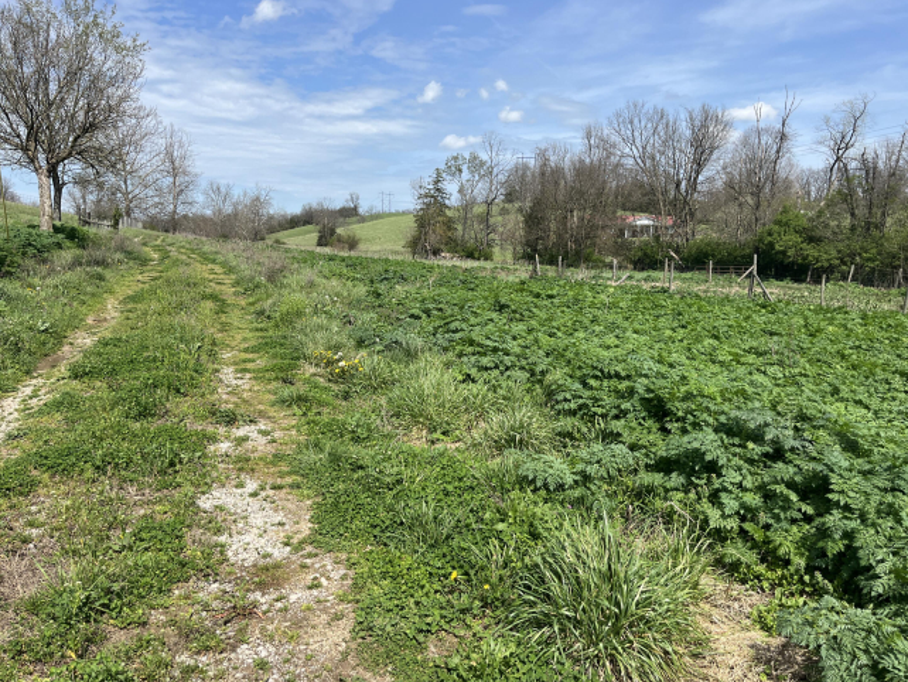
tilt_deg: -3.1
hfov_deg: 65.3
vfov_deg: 51.4
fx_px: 708
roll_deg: -1.9
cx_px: 462
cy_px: 341
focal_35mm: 27
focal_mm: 5.1
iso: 50
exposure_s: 1/3623
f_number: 1.6
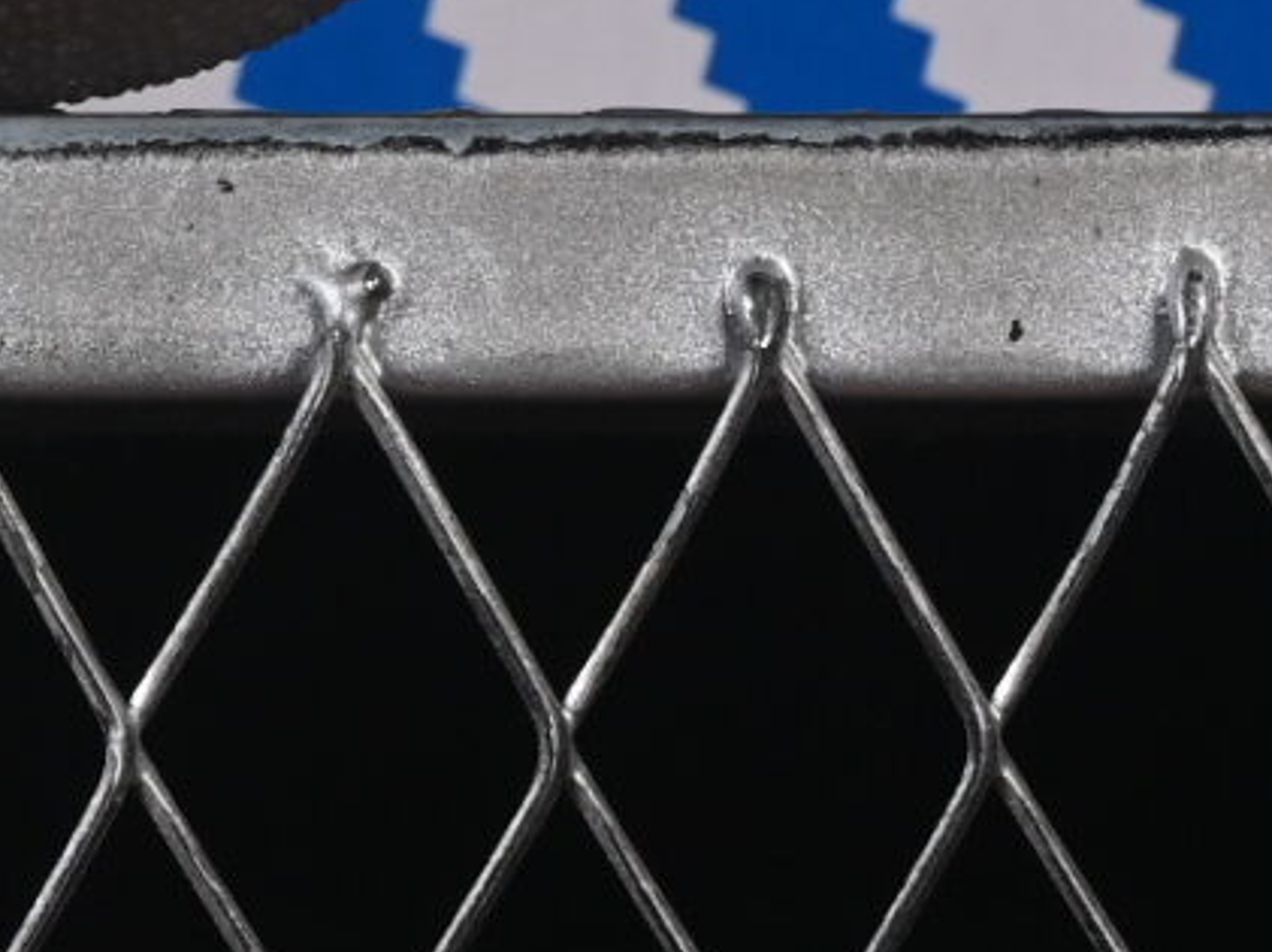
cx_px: -897
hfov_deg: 4.5
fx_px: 16118
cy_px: -1504
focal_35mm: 439
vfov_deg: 3.3
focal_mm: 50
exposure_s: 1/80
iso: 160
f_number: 8
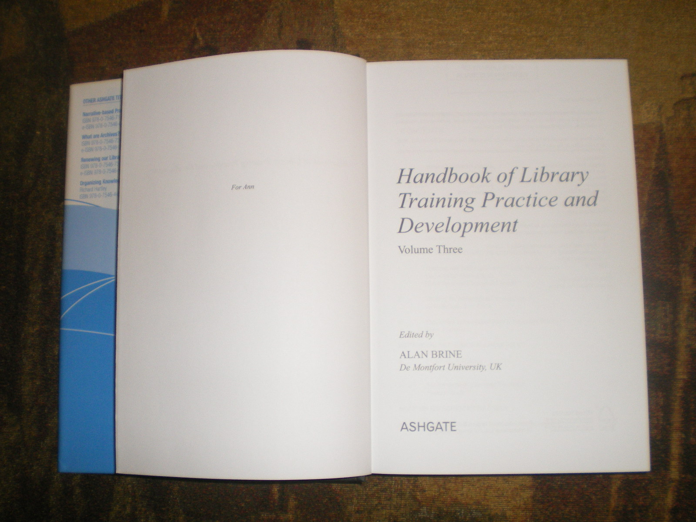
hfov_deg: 49.0
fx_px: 764
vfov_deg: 37.7
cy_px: 261
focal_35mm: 38
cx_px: 348
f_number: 3.1
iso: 200
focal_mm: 6.3
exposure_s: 1/50
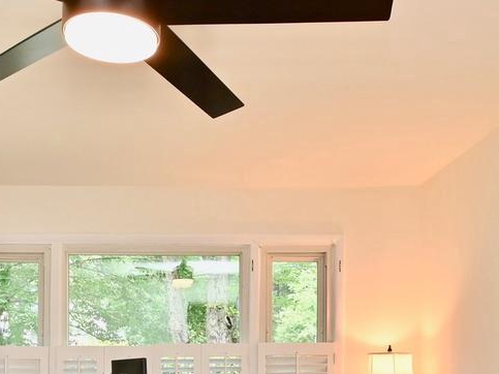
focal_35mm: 43
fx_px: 620
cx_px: 233
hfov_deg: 43.8
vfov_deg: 32.1
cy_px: 331
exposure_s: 1/15
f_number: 7.1
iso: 200
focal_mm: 10
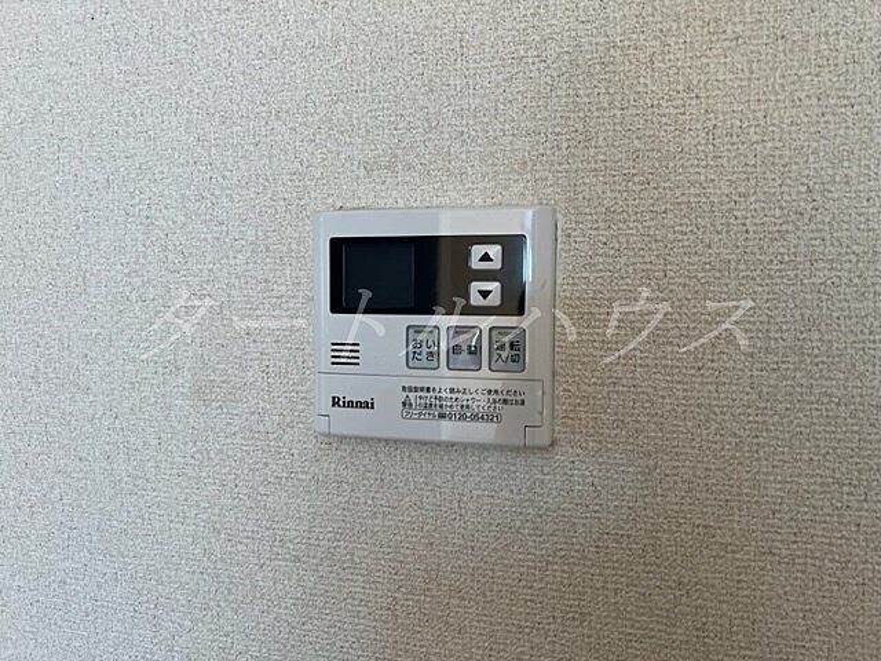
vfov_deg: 53.1
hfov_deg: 67.3
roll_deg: +1.1
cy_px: 330
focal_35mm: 26
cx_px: 440
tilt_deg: -2.8
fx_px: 662
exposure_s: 1/120
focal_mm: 5.7
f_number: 1.5
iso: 80
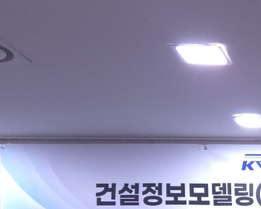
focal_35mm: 86
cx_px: 406
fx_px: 664
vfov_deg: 16.4
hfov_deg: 19.1
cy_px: 306
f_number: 1.8
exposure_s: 1/125
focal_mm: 5.4
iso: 640
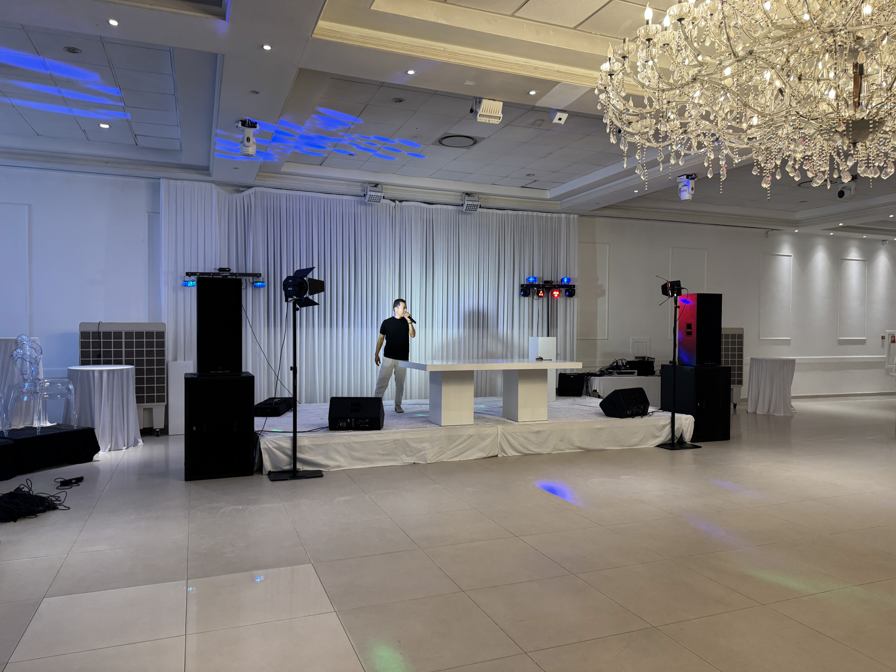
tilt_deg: +0.4
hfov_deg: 71.6
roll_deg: -0.5
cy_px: 336
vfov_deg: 56.8
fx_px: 621
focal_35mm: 24
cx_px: 448
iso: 200
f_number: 1.78
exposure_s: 1/100
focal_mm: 6.76
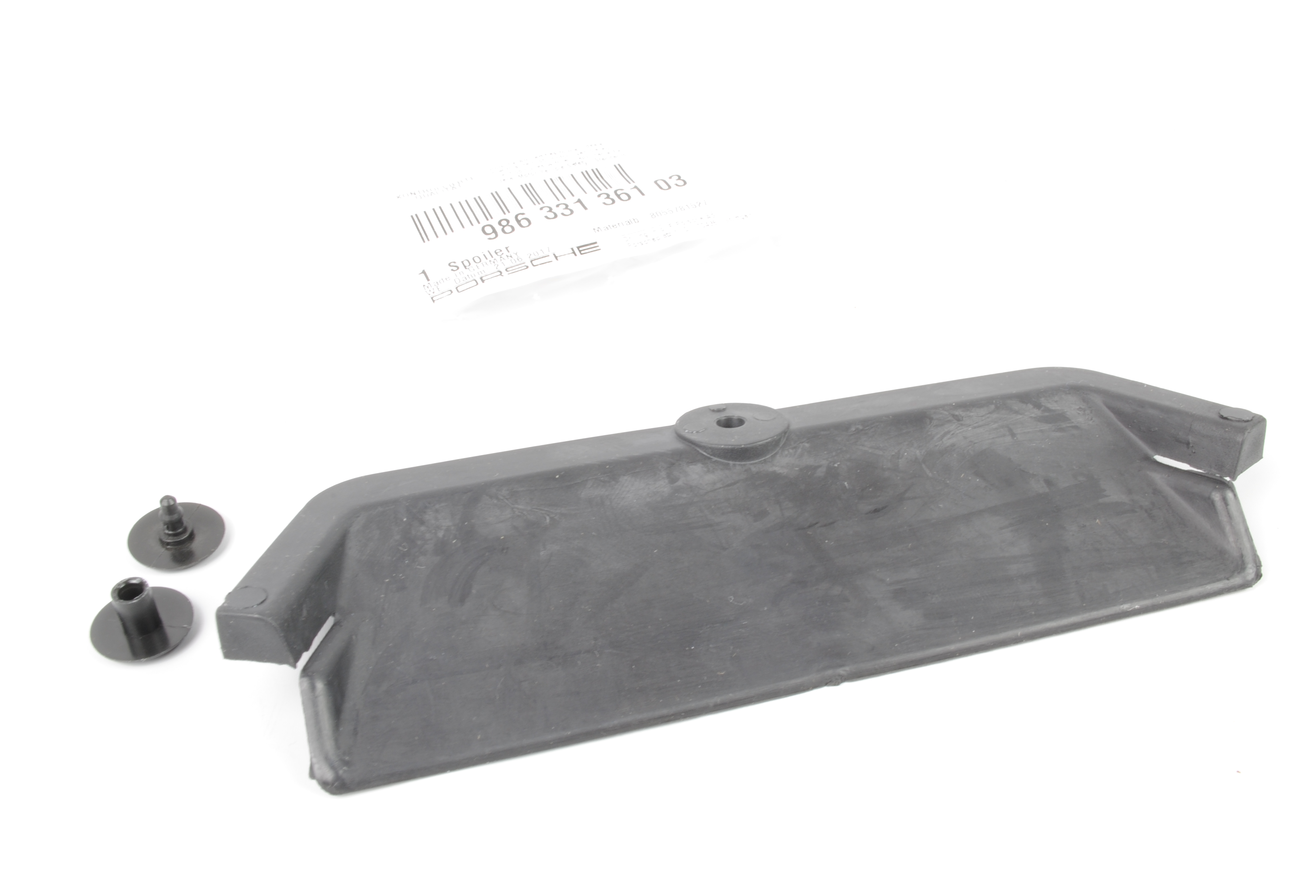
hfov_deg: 49.5
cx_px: 654
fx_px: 1419
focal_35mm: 39
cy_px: 438
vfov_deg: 34.3
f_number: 22
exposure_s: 2.5
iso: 100
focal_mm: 26
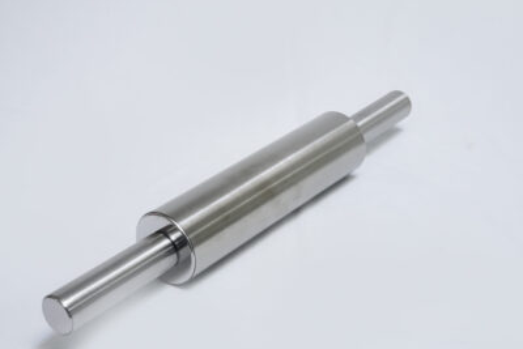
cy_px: 173
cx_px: 260
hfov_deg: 28.4
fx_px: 1032
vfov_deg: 19.2
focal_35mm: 71
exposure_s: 1/160
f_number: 16
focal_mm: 66
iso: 6400
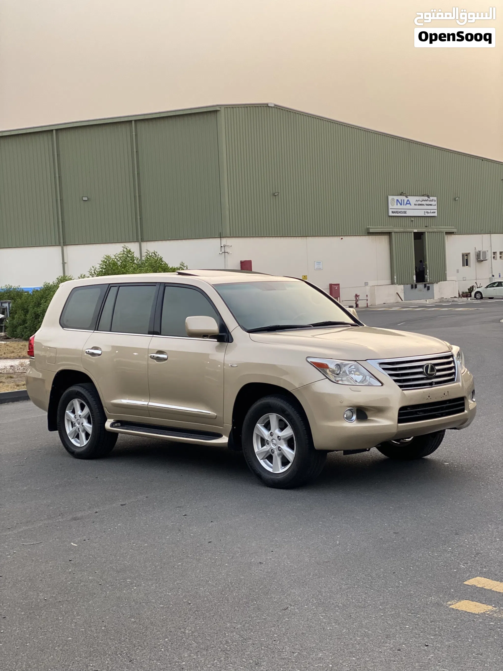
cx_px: 252
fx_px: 1008
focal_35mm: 52
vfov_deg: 36.8
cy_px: 336
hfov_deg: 28.0
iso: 64
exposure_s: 1/122
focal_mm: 6
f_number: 2
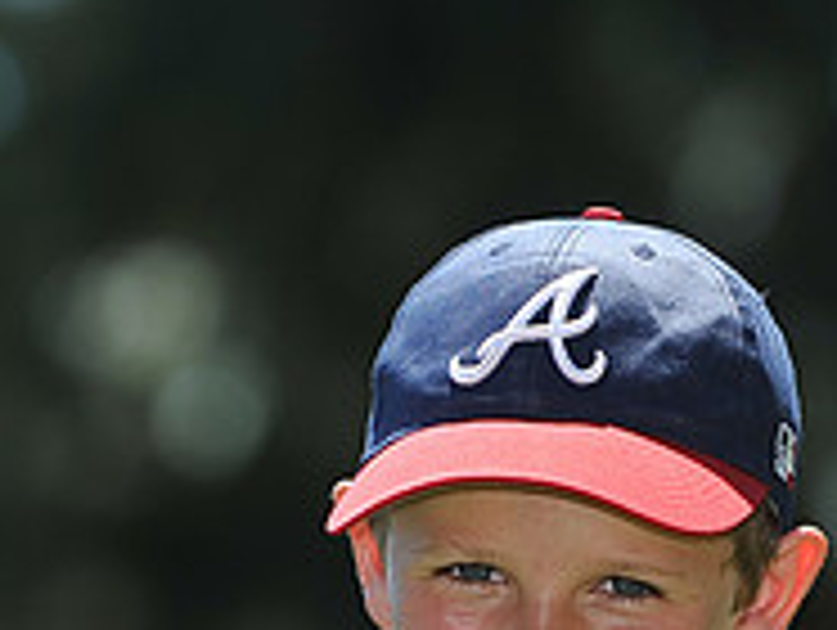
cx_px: 490
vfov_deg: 2.5
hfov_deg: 3.3
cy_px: 855
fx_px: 14478
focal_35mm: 598
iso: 200
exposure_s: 1/1250
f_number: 4.5
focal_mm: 200
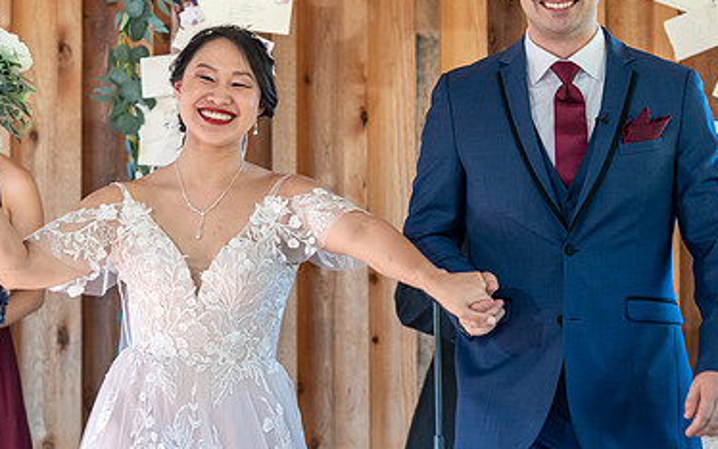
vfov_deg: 8.6
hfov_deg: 13.8
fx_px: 2975
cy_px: 298
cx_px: 397
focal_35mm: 152
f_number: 4
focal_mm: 77
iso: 2000
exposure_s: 1/200
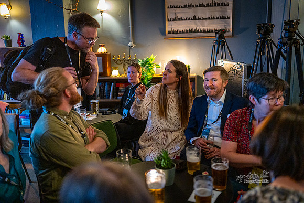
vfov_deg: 37.9
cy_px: 102
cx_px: 152
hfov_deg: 54.4
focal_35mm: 35
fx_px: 296
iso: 6400
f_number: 1.4
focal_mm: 35
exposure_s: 1/200
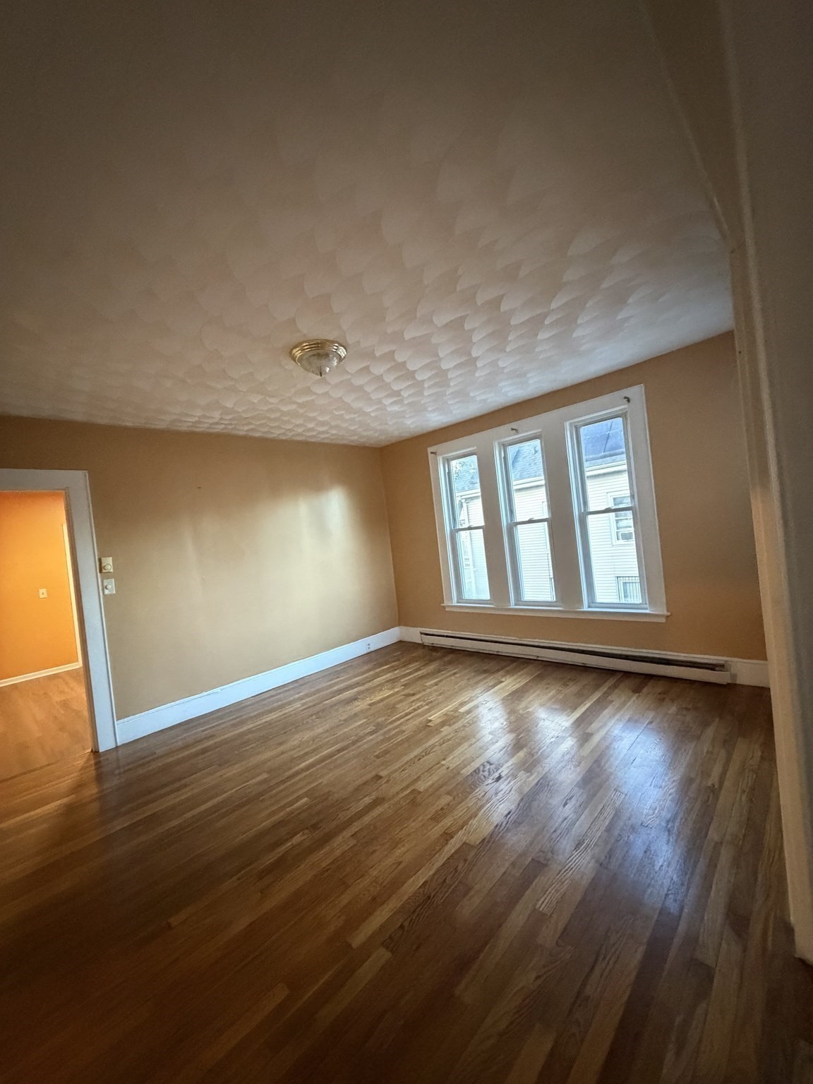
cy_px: 542
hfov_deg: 85.7
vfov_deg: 102.1
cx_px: 406
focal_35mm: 14
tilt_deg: -0.1
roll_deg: +7.0
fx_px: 438
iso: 1250
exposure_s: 1/60
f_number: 2.2
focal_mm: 2.22
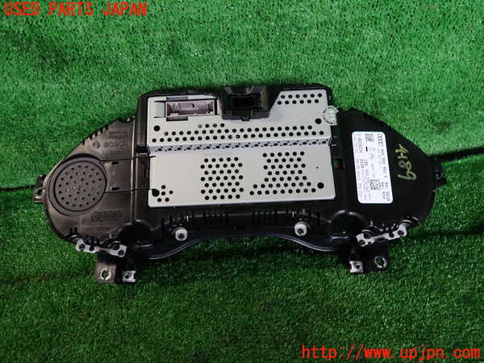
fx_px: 350
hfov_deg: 69.4
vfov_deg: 54.9
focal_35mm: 25
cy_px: 182
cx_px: 242
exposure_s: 1/50
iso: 200
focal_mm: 4.5
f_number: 2
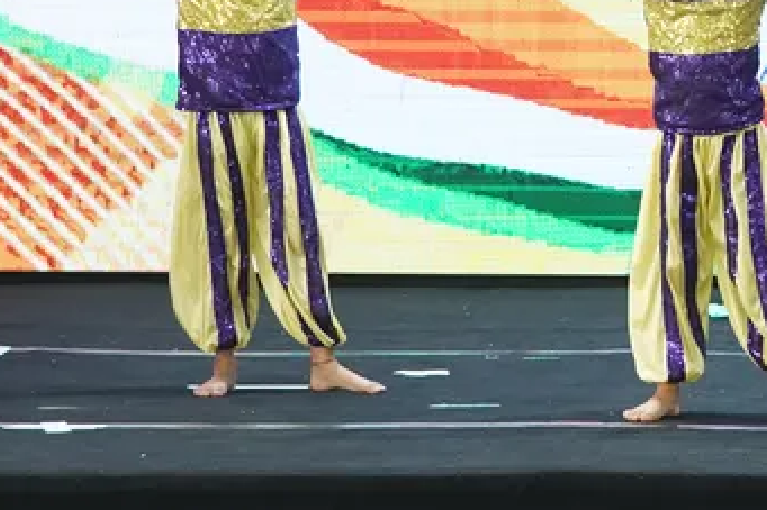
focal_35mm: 176
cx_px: 913
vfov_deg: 7.7
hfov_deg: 11.5
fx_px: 3748
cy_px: -165
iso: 3200
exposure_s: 1/160
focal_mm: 40
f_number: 4.5
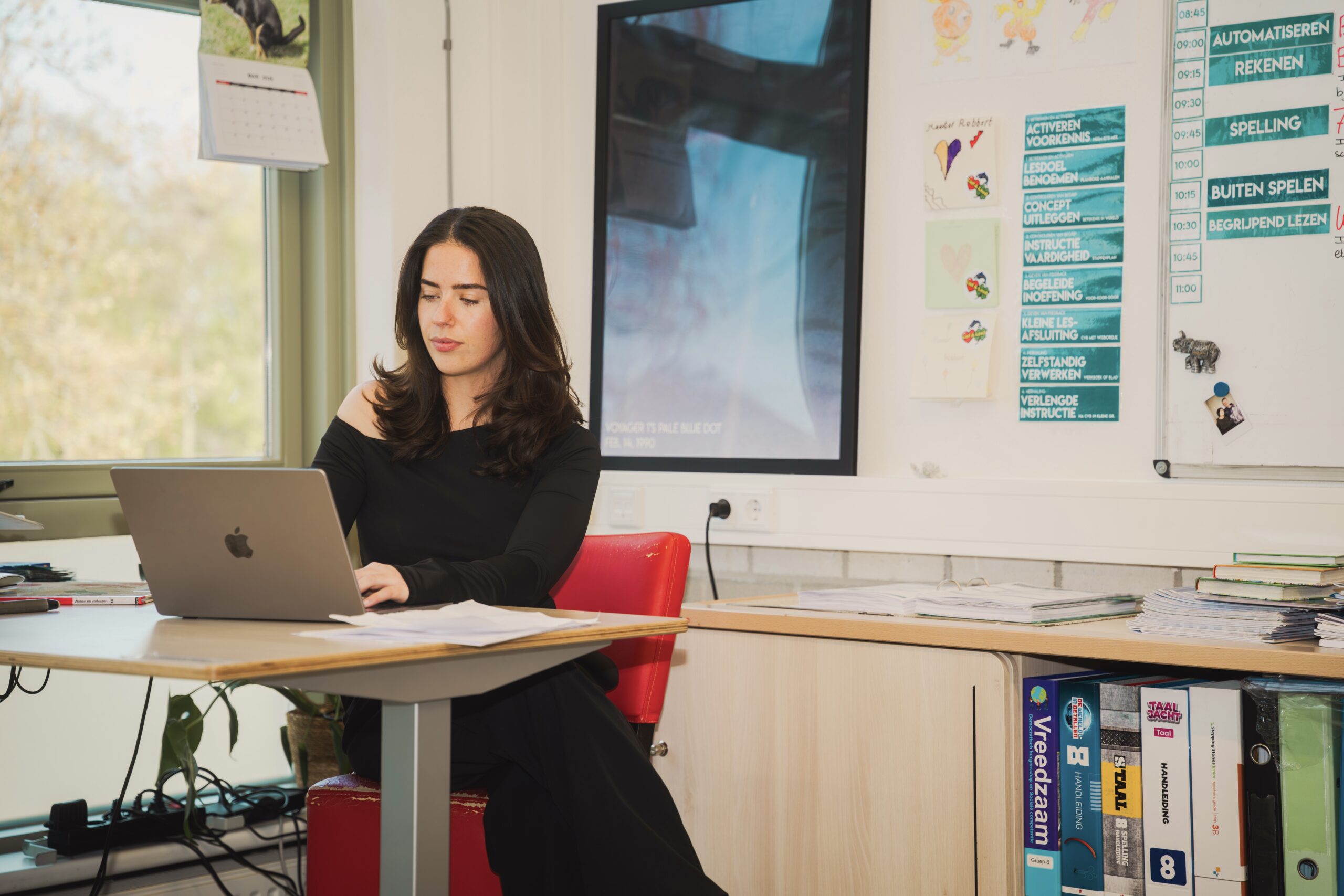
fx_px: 2613
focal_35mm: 70
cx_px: 672
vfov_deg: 19.5
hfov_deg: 28.8
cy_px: 448
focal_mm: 70
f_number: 2.8
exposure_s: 1/125
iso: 200
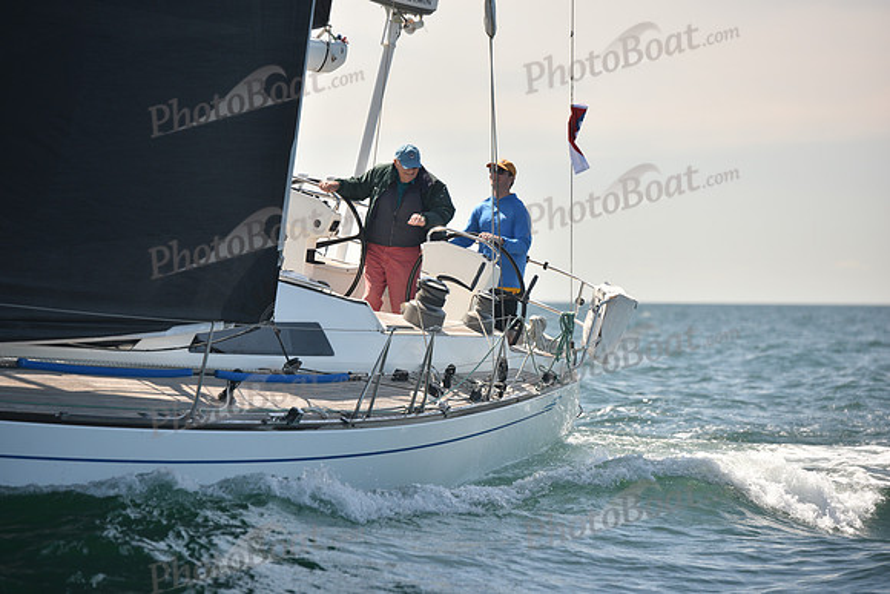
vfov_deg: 8.1
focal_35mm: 170
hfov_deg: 12.1
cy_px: 297
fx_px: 4204
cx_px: 445
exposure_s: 1/640
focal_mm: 170
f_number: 4
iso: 250
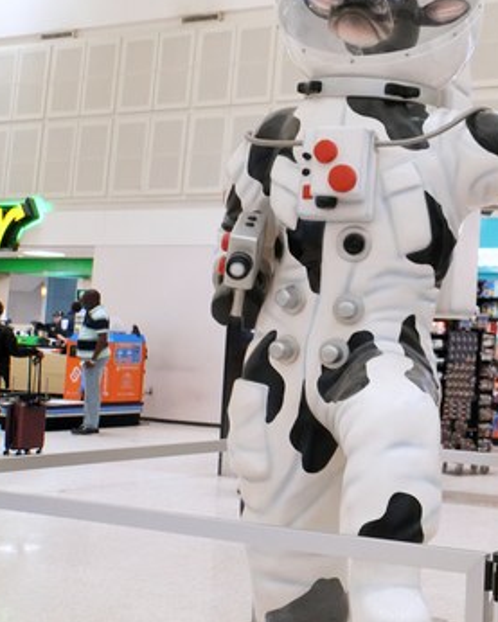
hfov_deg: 20.8
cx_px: 696
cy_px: 152
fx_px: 1197
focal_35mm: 65
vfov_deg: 28.7
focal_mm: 20
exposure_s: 1/160
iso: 2500
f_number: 3.5
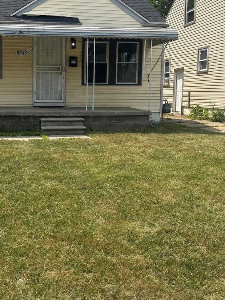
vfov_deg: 43.7
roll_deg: -1.7
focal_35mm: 43
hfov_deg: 33.0
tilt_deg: -4.9
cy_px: 125
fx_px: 373
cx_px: 56
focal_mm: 5.96
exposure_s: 1/2513
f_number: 1.6
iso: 50
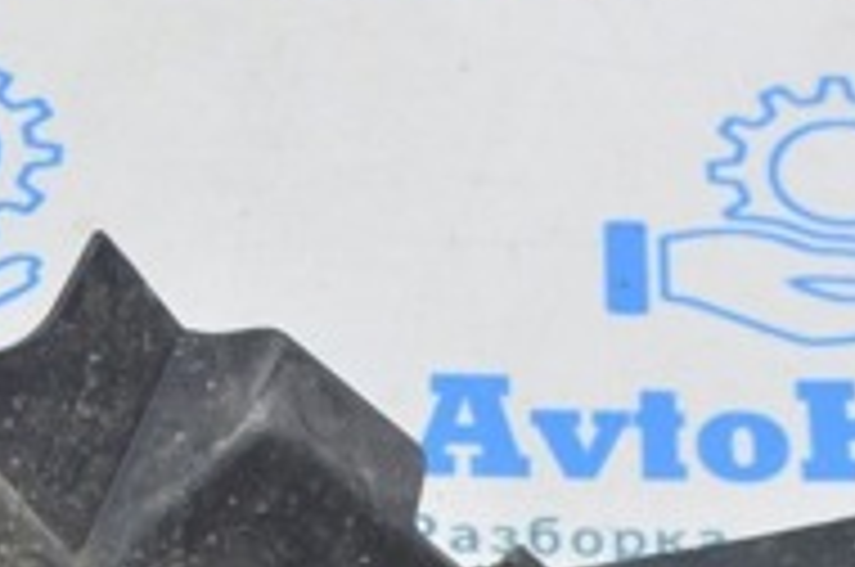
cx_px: 522
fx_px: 3478
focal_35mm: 147
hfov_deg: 14.0
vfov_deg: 9.2
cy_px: 740
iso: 400
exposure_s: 1/20
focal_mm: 29
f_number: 5.6
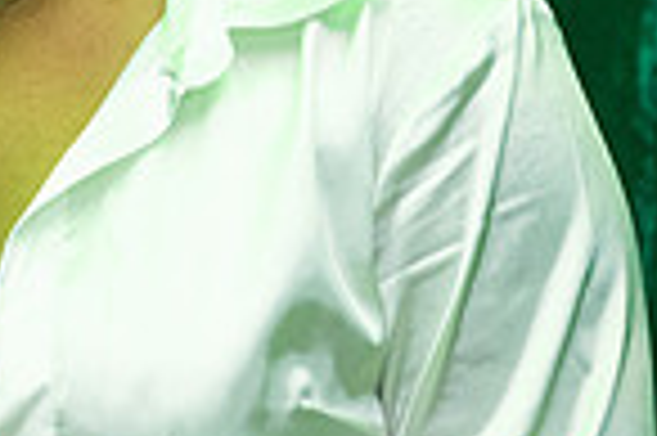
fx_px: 3336
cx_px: -238
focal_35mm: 183
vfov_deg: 7.5
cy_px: 115
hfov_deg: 10.9
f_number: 3.2
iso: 3200
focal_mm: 46
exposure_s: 1/125
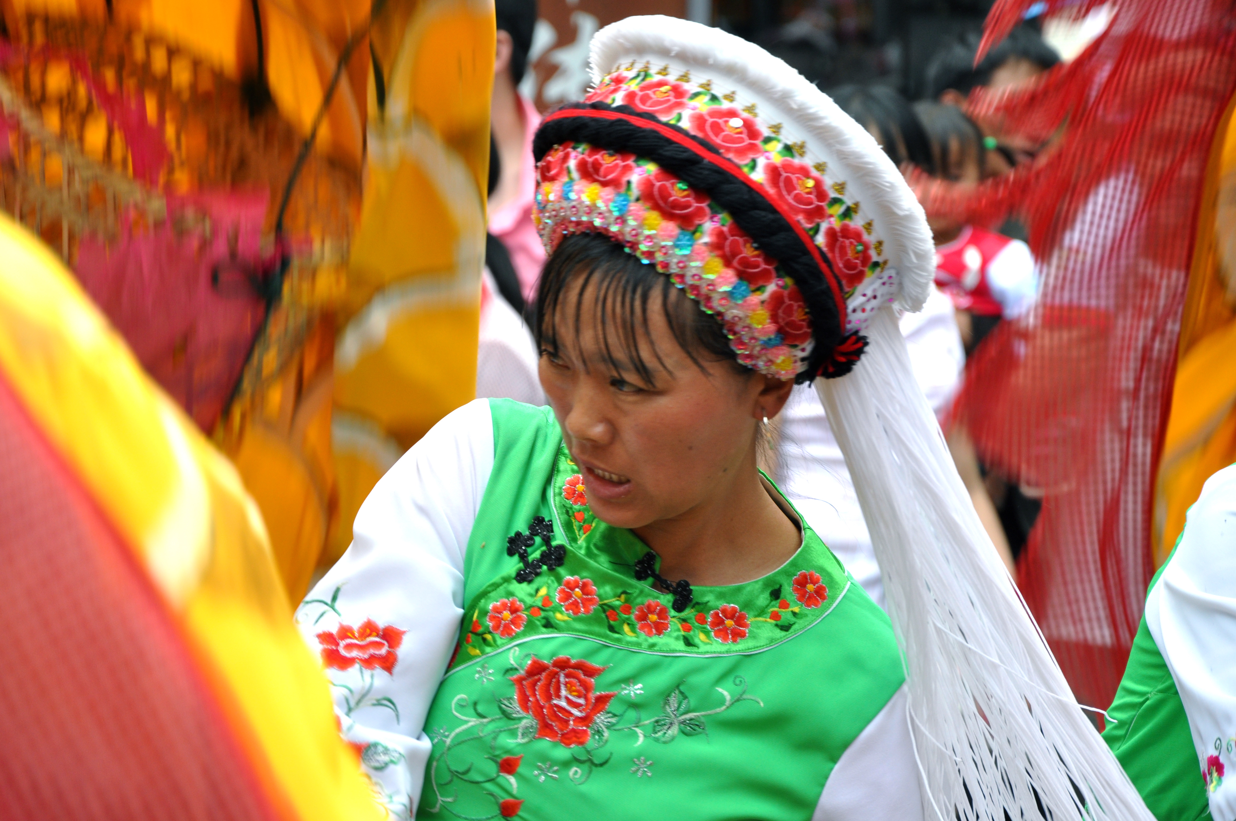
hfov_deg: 13.1
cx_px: 618
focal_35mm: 158
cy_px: 410
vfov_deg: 8.7
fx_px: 5401
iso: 400
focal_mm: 105
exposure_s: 1/250
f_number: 8
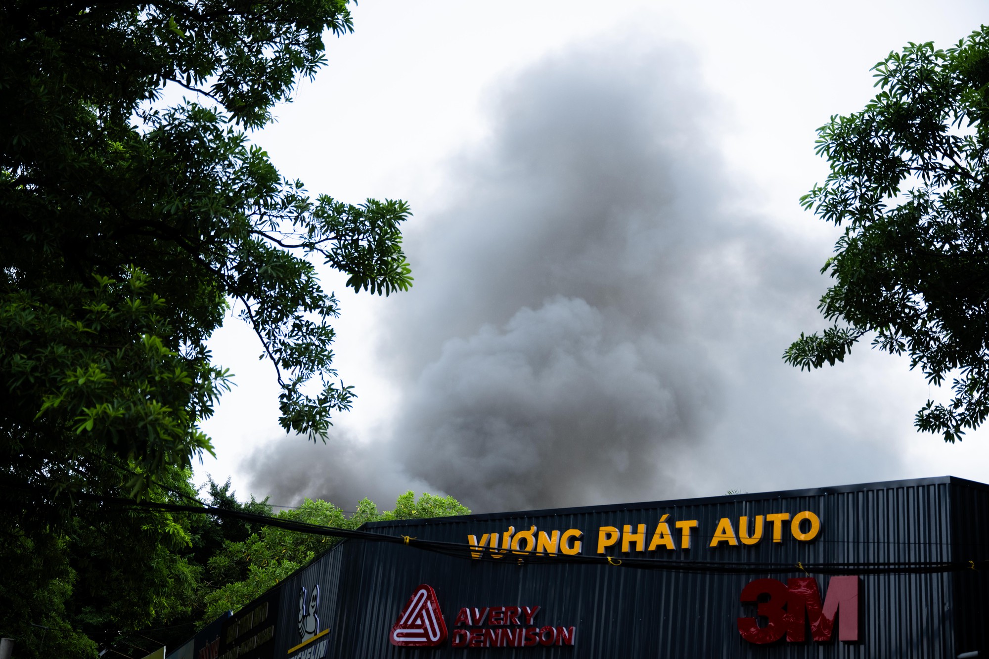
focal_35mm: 46
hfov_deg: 42.7
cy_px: 330
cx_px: 494
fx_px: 1264
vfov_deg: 29.2
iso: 200
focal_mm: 46
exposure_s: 1/320
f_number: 2.8
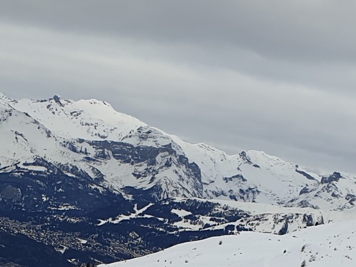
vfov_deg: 11.8
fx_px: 1182
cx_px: 22
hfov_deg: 16.8
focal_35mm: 115
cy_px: 498
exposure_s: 1/1678
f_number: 2.4
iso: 50
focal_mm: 4.3
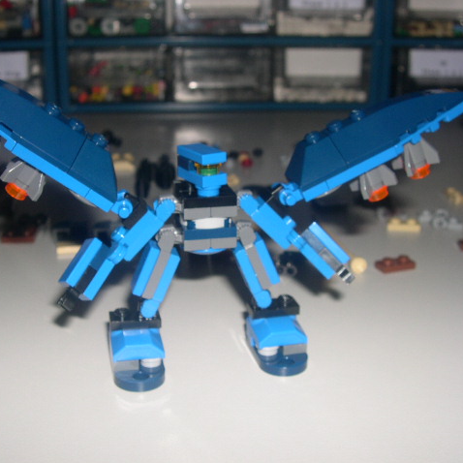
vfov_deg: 37.6
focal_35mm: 45
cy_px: 232
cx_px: 202
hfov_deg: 37.5
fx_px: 681
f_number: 7.6
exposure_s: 1/60
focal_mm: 8
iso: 100
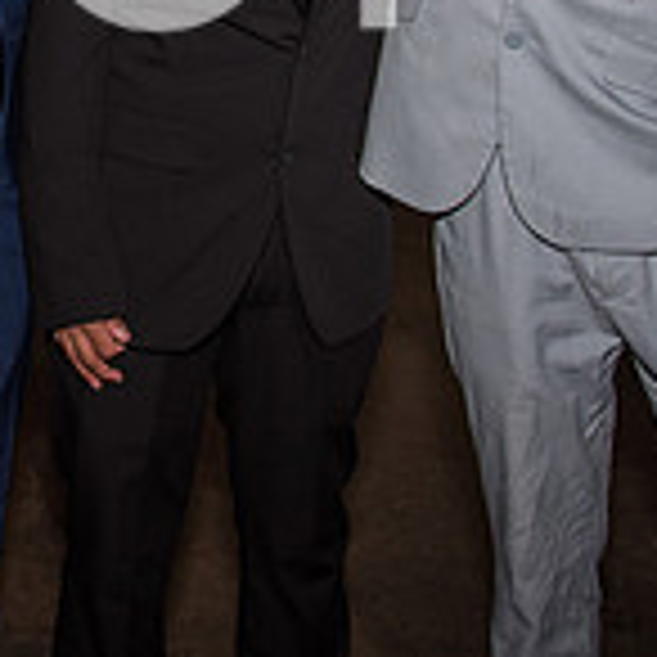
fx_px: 2255
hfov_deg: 15.9
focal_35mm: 105
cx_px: -130
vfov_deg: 16.0
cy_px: -97
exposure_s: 1/80
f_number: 7.1
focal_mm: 31
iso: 200
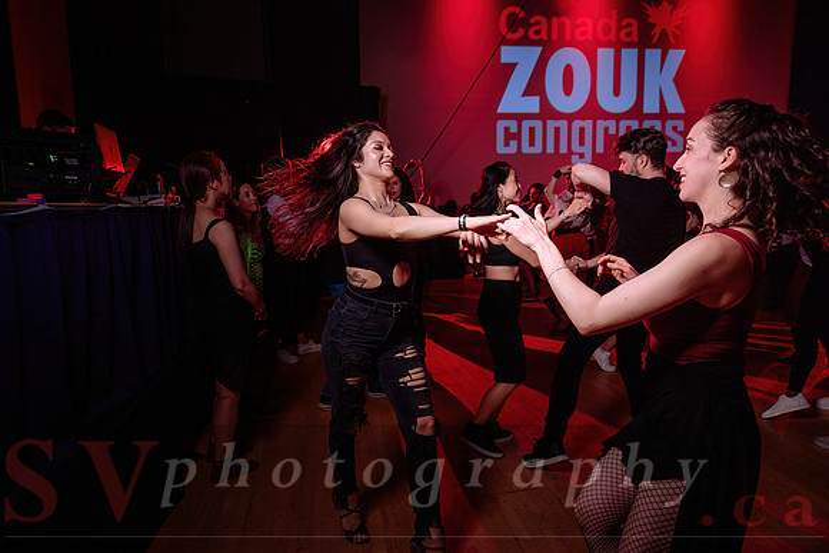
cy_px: 276
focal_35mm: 25
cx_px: 405
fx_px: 566
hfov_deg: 72.5
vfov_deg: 52.1
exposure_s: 1/125
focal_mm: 24
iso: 800
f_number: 3.5
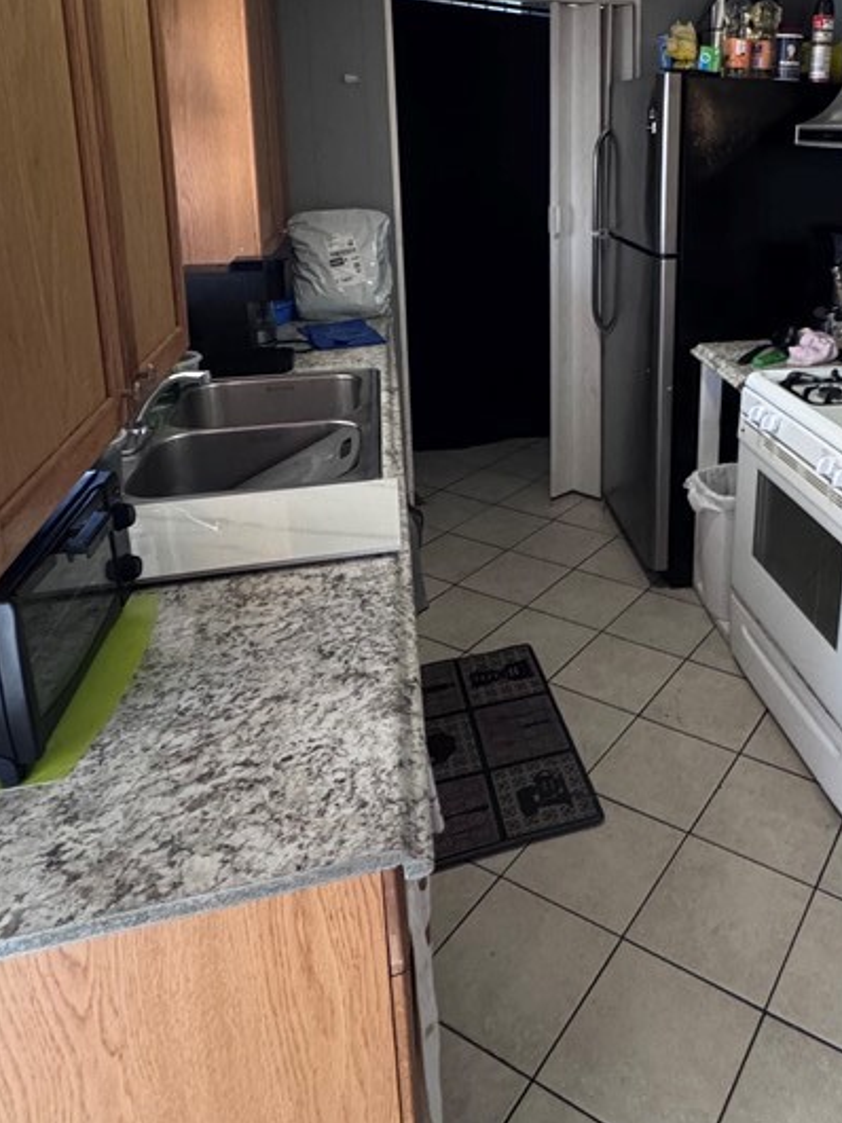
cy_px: 334
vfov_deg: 62.9
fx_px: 876
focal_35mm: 27
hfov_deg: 48.6
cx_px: 666
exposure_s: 1/60
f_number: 2.2
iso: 800
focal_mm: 2.22
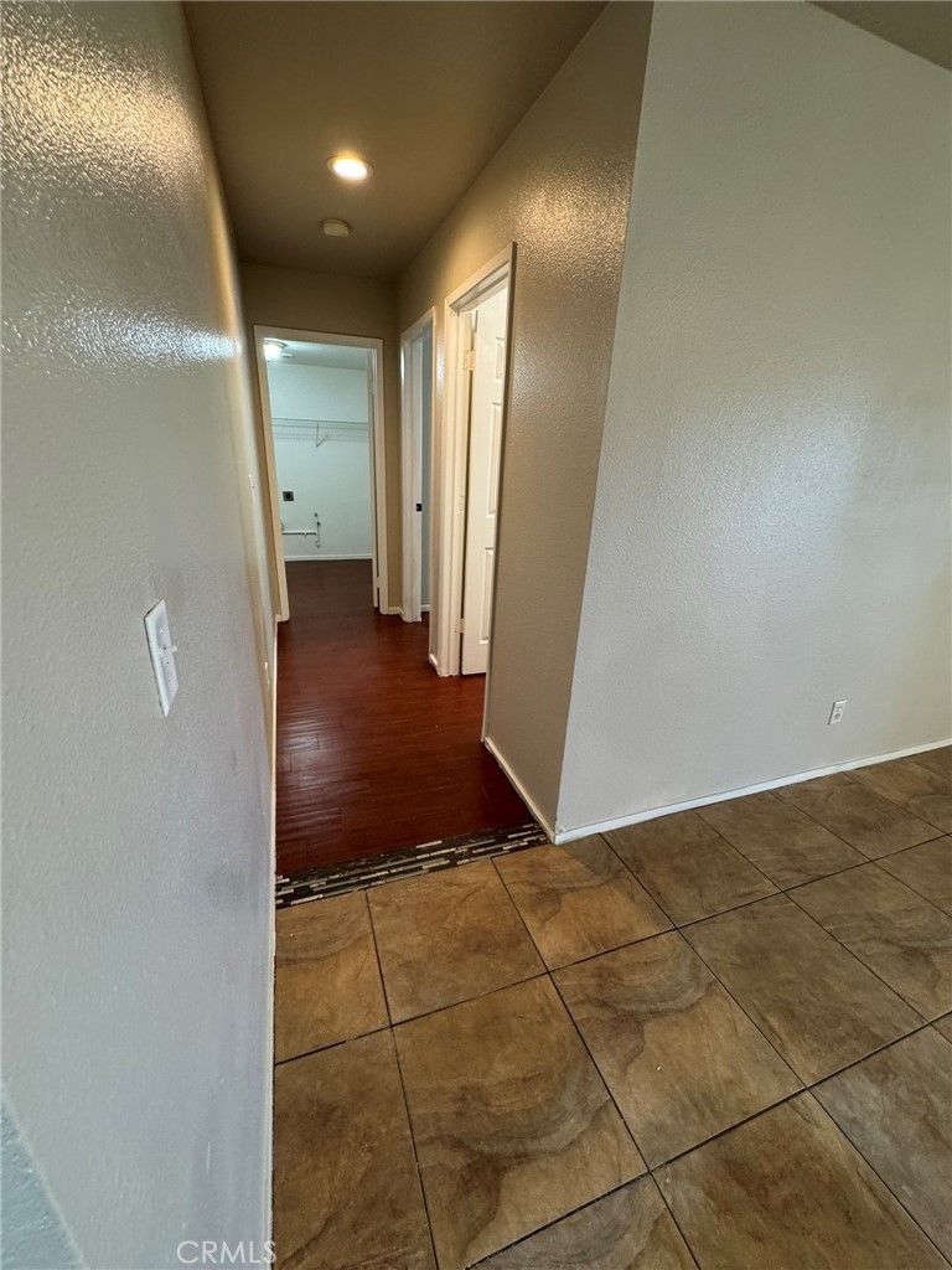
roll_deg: -3.0
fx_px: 513
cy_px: 635
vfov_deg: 102.1
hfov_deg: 85.7
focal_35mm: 14
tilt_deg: -18.8
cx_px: 476
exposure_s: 1/60
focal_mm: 2.22
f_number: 2.2
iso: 250
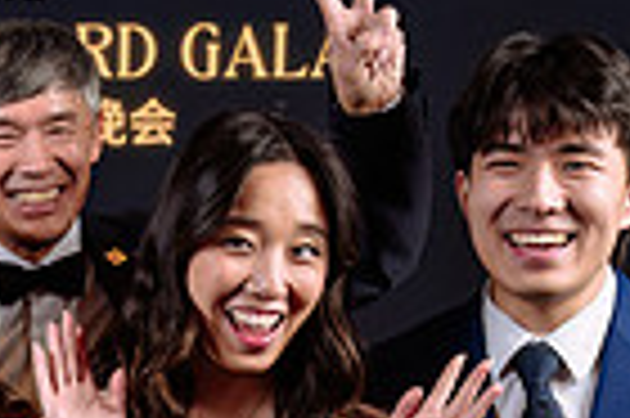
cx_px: -146
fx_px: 2063
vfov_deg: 11.4
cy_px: 471
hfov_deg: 16.6
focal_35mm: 118
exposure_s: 1/125
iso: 500
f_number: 5
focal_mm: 24
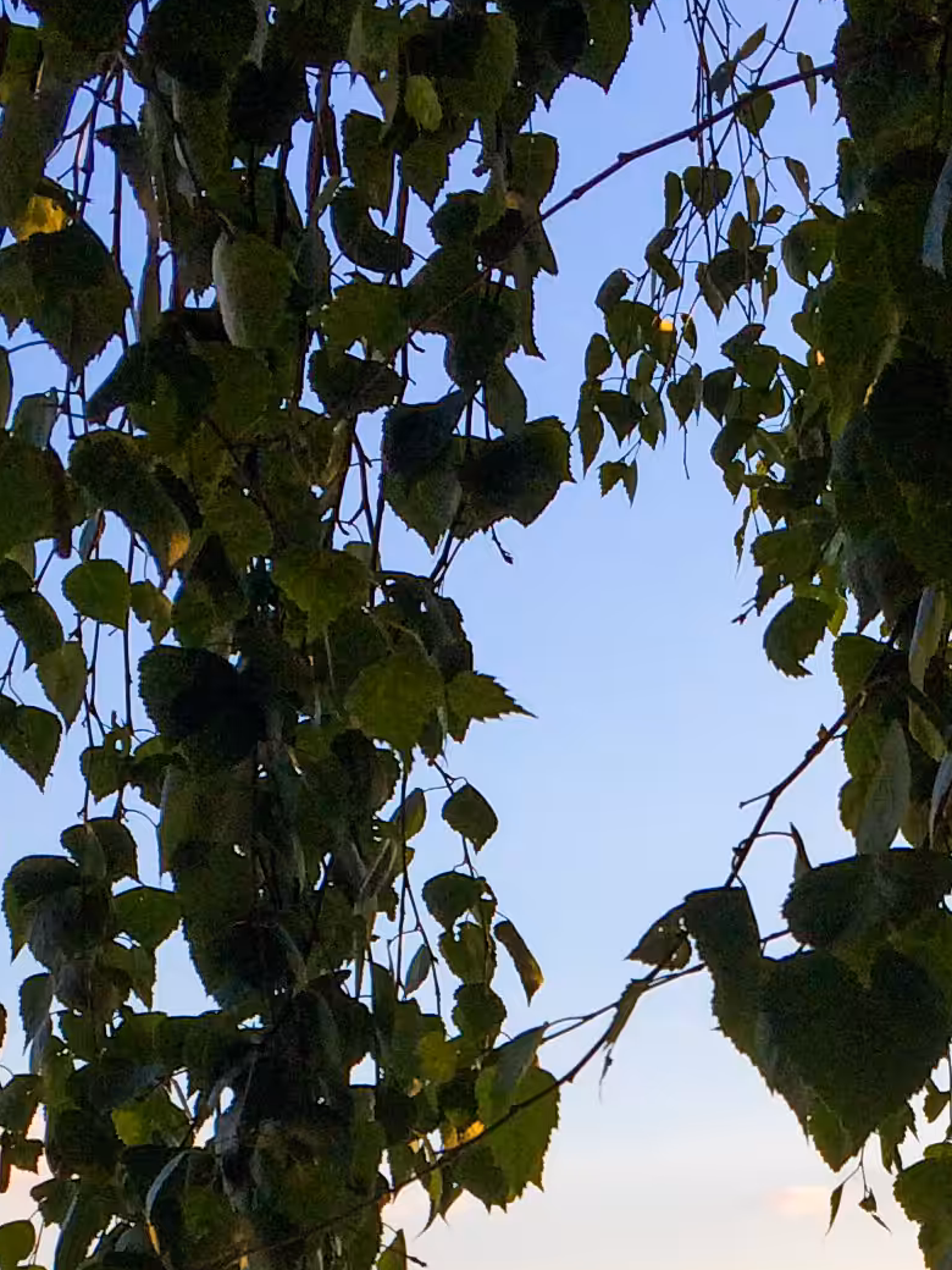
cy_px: 1613
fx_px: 3337
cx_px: 766
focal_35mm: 91
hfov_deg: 16.1
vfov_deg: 19.9
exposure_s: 1/900
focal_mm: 4.15
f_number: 2.2
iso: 32
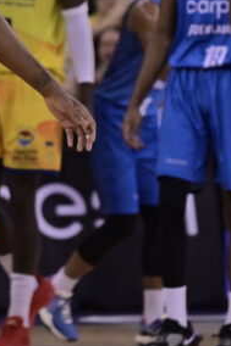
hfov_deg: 1.9
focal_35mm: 721
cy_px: 27
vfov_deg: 2.9
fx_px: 6948
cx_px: -34
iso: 1600
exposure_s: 1/1250
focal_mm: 200
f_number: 2.8
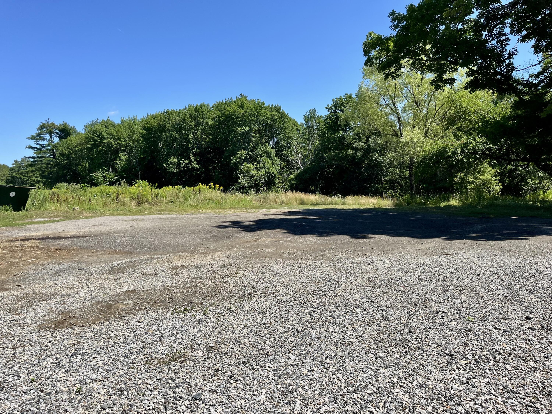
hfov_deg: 67.3
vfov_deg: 53.1
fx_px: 415
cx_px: 276
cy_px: 207
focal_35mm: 26
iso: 50
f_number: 1.6
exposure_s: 1/3215
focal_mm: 5.1
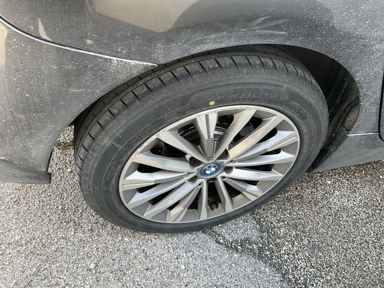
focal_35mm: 29
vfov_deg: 48.2
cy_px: 144
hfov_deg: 61.7
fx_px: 322
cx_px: 192
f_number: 1.8
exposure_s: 1/122
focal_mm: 3
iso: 32
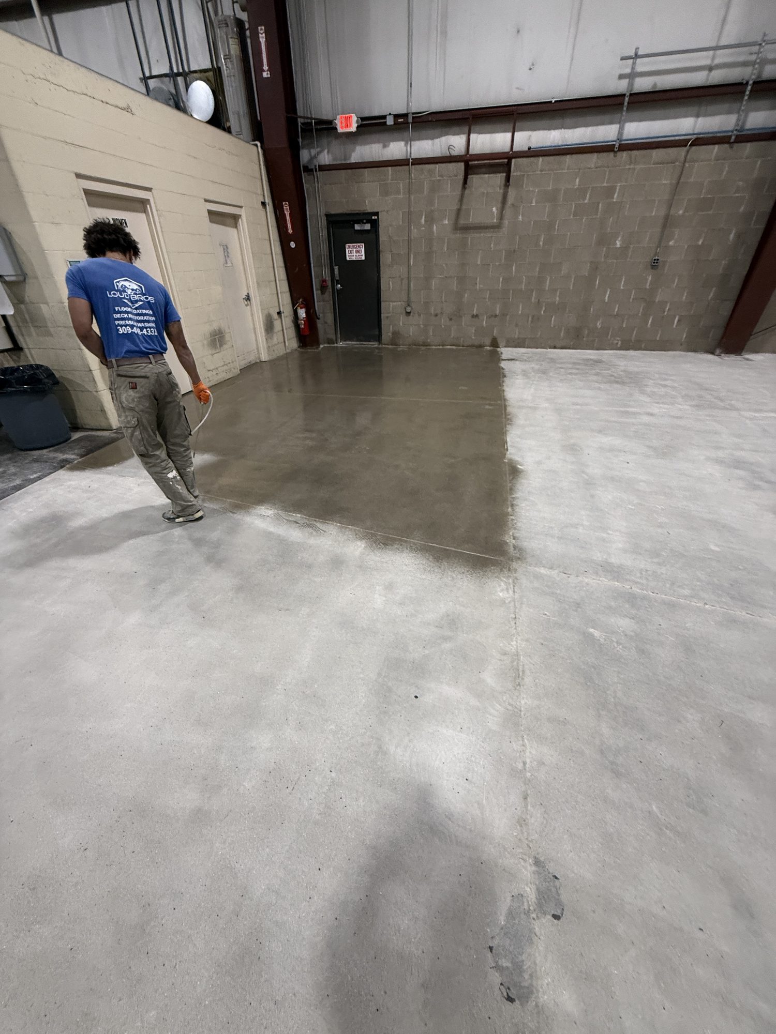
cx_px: 388
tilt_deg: -28.7
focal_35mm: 14
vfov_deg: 102.1
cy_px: 517
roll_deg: +1.3
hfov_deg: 85.7
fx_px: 418
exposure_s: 1/120
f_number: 2.2
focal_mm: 2.22
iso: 320
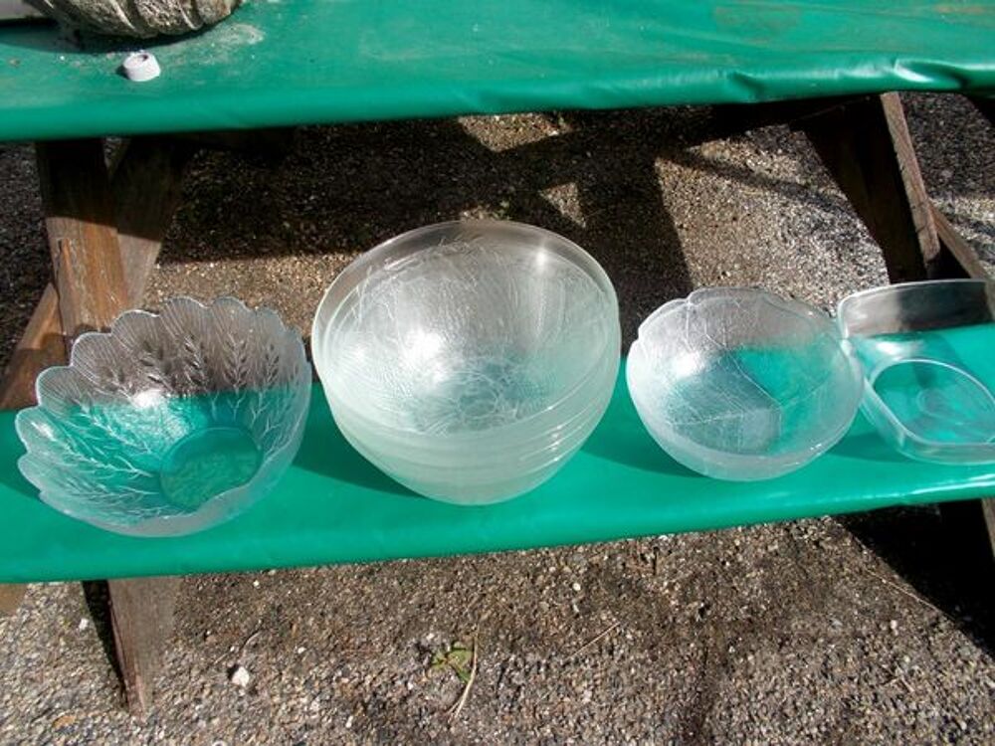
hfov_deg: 67.3
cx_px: 498
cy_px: 373
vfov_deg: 53.1
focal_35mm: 26
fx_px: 747
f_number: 3.2
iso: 80
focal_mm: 4.6
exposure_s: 1/400
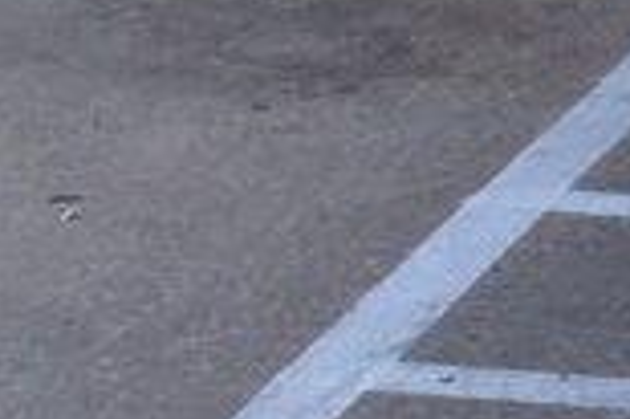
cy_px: -952
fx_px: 5559
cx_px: 1711
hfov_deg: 6.1
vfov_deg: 4.1
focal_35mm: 318
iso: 400
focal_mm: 32
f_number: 10
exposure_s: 1/200
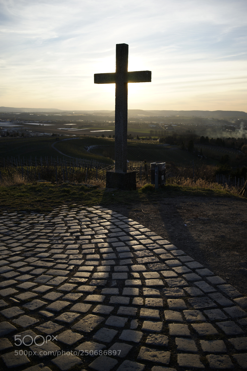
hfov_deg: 37.9
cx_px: 124
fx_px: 360
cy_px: 186
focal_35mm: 35
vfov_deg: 54.4
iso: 100
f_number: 6.3
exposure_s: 1/250
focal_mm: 35
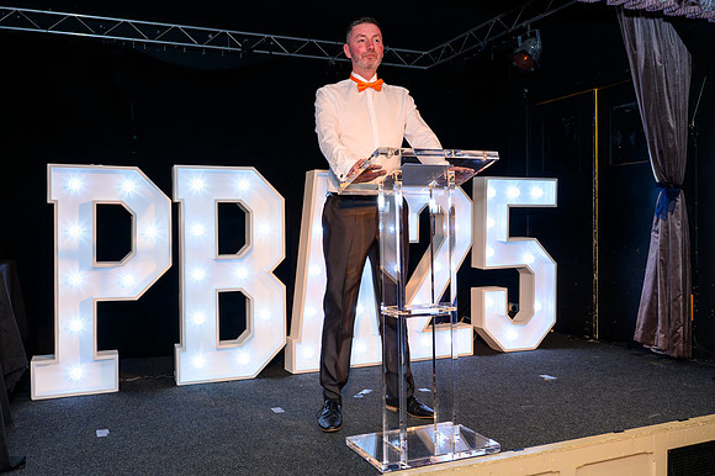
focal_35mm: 33
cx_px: 366
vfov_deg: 39.8
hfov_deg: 57.1
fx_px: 656
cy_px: 227
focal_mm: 27
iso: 1400
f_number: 4
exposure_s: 1/125
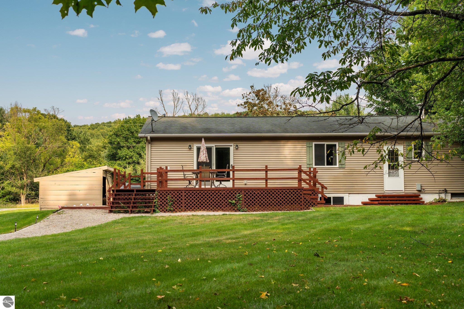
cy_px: 154
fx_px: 644
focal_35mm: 50
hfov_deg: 39.6
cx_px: 232
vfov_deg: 27.0
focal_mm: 50
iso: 320
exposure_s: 1/250
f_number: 4.5
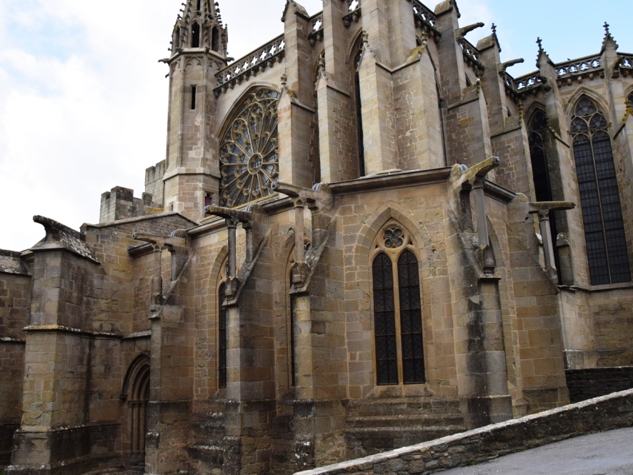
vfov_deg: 46.8
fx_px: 549
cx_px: 340
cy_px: 242
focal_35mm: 30
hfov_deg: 59.9
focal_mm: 18
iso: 220
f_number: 8
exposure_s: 1/250
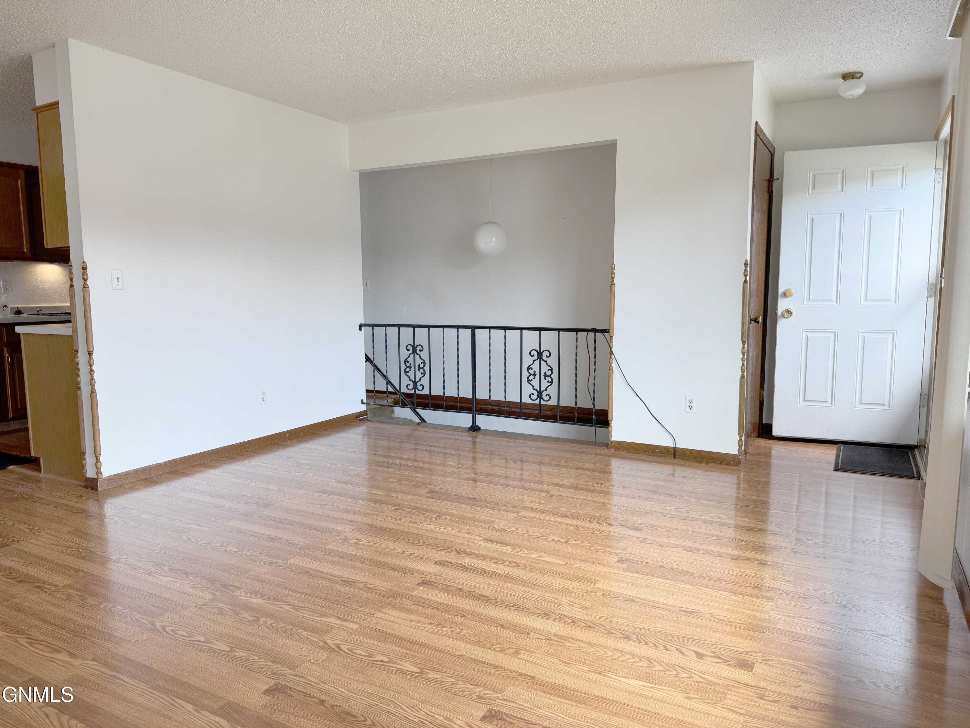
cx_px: 485
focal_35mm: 24
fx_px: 673
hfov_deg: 71.6
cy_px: 364
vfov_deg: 56.8
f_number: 1.78
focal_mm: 6.76
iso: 50
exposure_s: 1/120
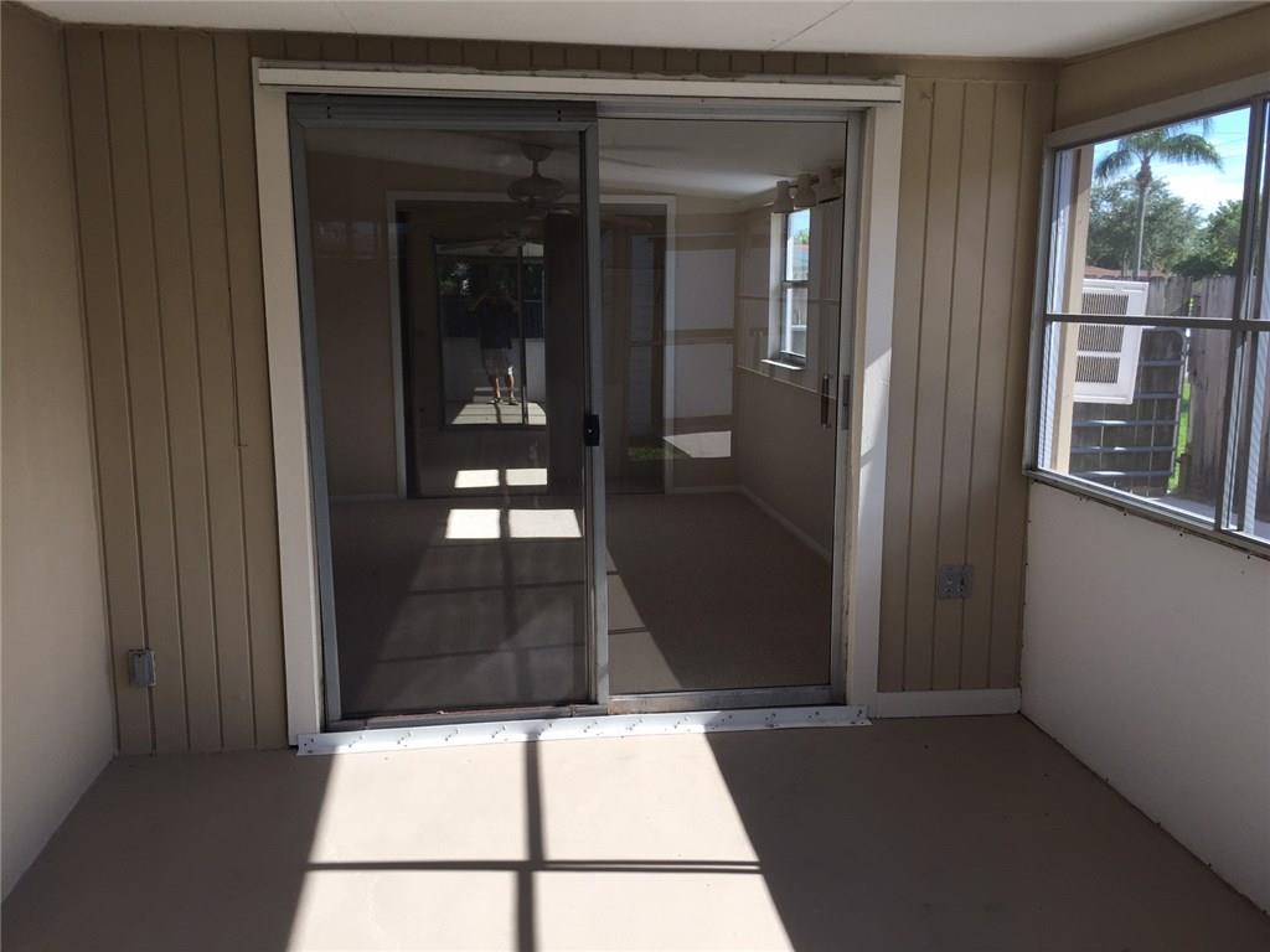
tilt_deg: -10.6
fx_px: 1064
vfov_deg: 48.2
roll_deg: -2.5
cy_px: 476
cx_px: 635
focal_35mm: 29
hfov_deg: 61.7
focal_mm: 4.15
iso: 32
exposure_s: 1/471
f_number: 2.2
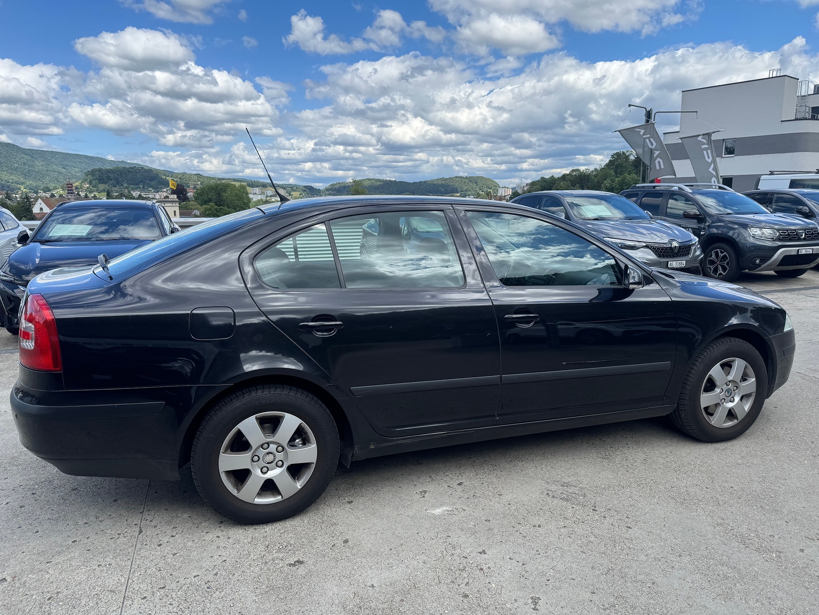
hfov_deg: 71.6
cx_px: 410
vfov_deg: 56.8
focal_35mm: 24
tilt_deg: -10.4
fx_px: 568
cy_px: 308
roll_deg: +1.2
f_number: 1.78
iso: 80
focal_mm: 6.76
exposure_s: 1/3247
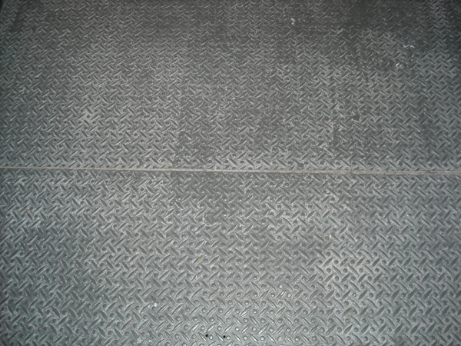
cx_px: 230
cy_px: 173
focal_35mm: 35
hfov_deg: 52.6
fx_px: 466
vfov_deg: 40.7
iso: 200
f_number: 2.8
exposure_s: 1/60
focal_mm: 5.7
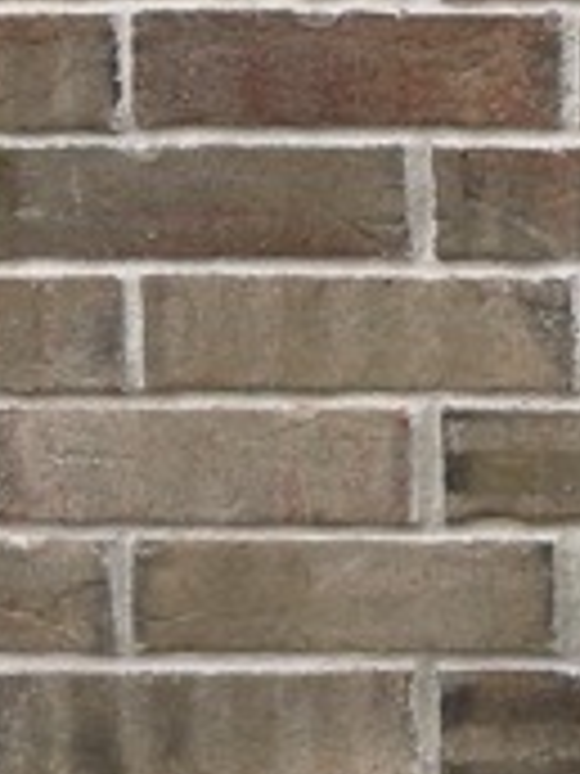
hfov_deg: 7.3
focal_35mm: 179
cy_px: -954
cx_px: 1776
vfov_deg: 9.9
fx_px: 3999
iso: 100
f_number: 1.78
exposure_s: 1/1538
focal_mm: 6.76
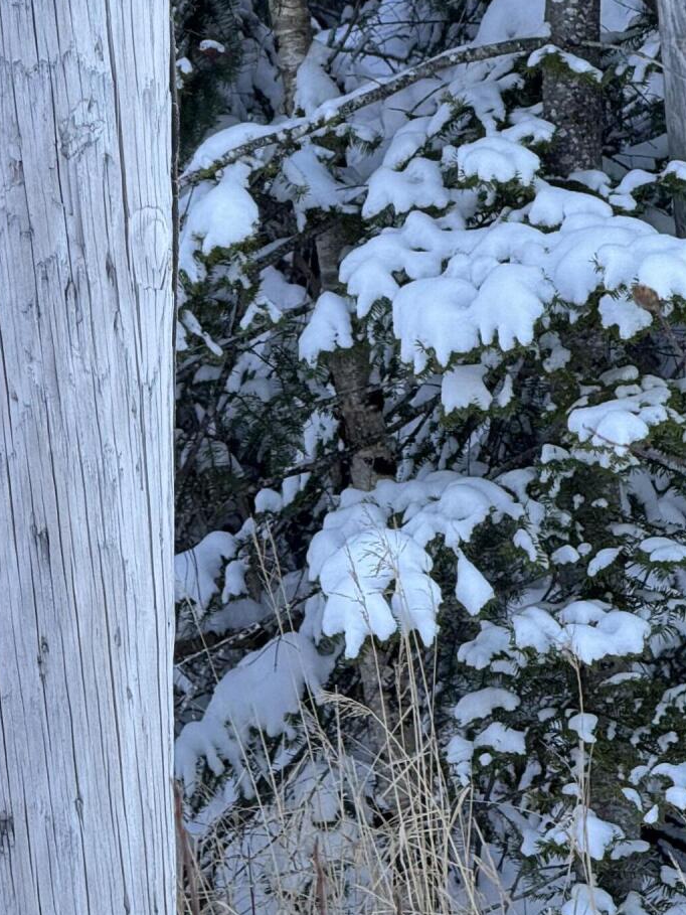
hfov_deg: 5.6
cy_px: -64
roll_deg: +0.9
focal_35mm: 264
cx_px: 53
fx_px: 6974
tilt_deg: +3.5
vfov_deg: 7.5
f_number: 2.8
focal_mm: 15.66
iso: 50
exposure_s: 1/164
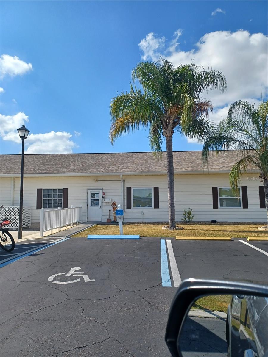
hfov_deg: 54.9
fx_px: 258
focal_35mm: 25
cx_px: 134
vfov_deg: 69.4
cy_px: 178
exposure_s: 1/546
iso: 32
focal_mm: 4.6
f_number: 1.8
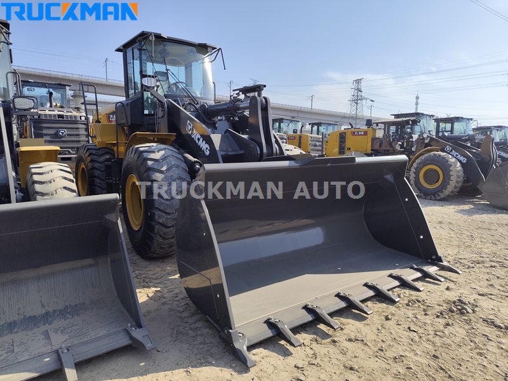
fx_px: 338
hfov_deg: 73.9
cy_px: 190
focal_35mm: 23
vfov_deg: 58.9
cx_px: 254
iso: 50
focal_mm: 6.14
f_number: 1.65
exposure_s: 1/1576
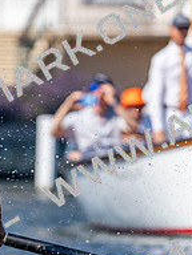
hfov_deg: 1.5
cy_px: 229
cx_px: -56
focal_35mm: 1001
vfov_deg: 2.0
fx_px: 7403
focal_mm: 344
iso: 200
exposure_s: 1/1600
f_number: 6.3
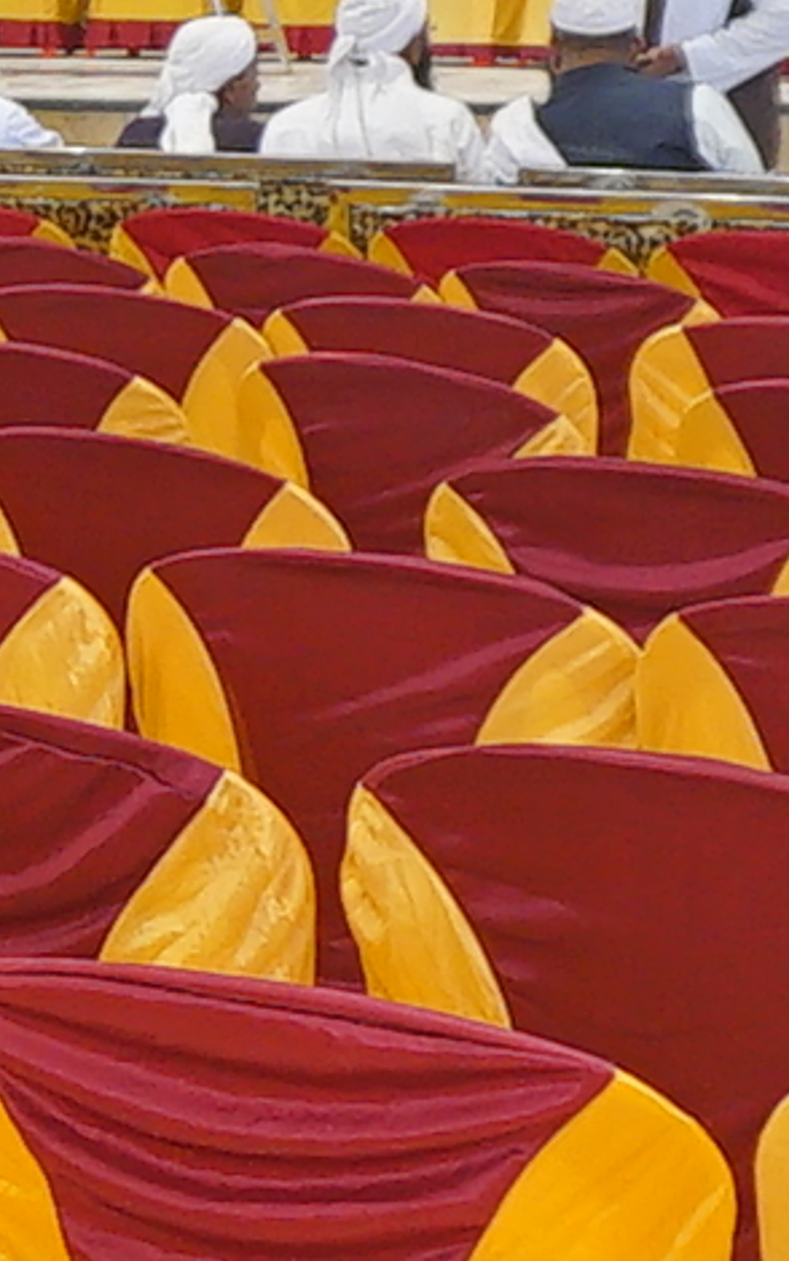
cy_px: 708
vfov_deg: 14.5
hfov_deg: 8.3
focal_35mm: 144
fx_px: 4951
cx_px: -1184
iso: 800
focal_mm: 16
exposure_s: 1/125
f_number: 3.5
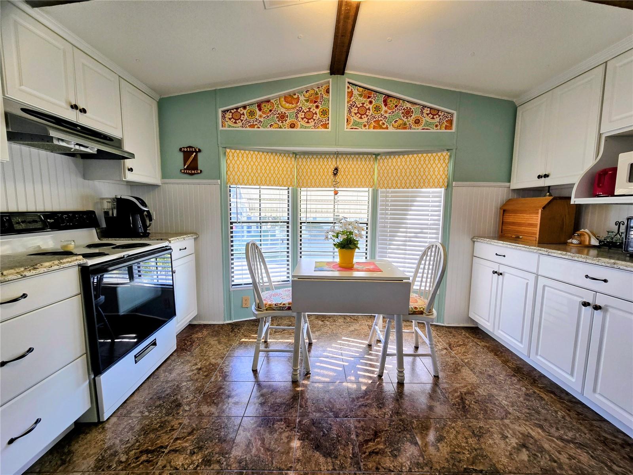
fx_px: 238
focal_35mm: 13
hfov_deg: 106.2
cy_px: 238
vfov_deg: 89.9
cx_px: 316
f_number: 2.2
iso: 50
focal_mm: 2.2
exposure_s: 1/60
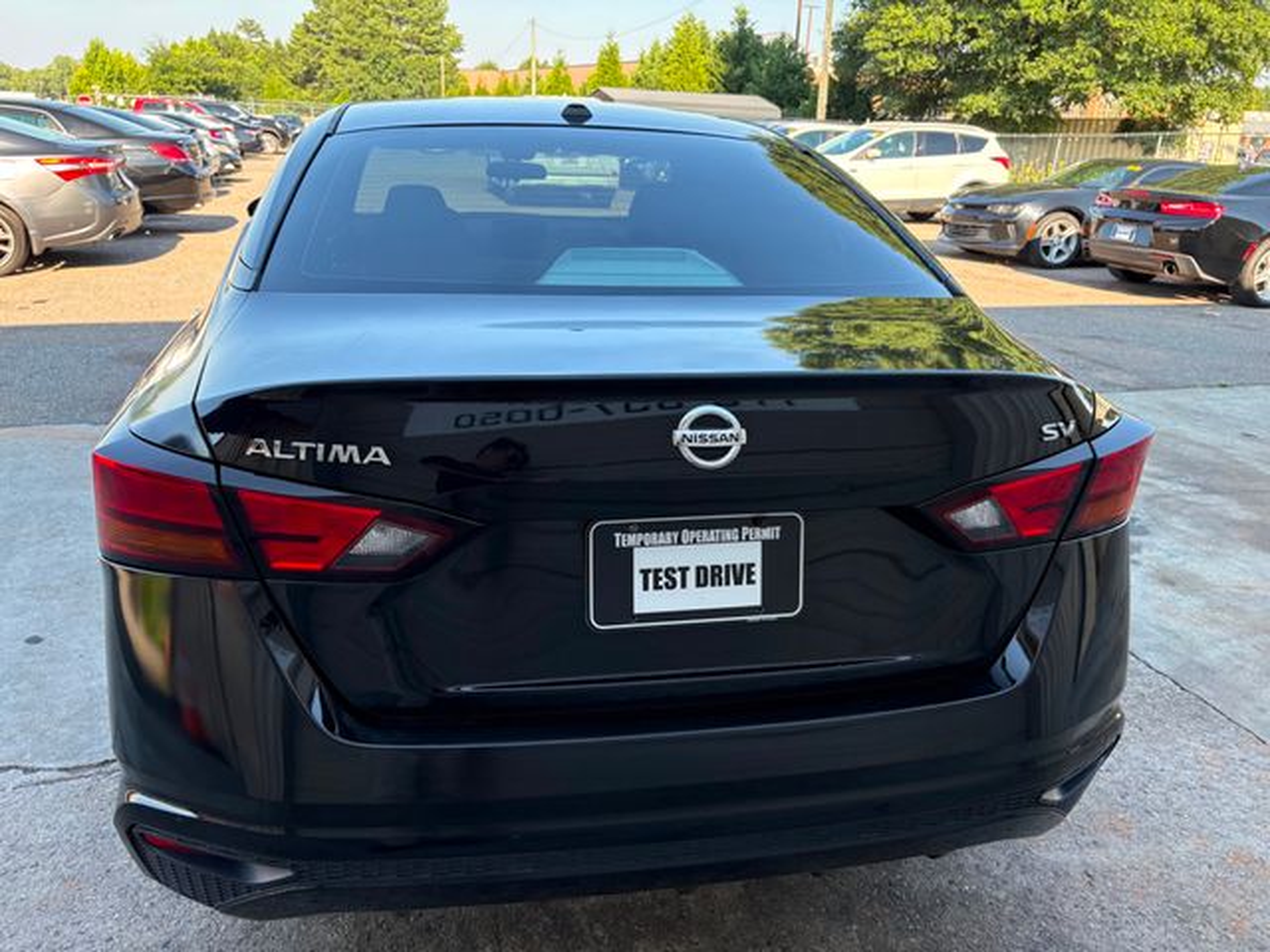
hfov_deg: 67.3
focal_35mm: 26
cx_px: 635
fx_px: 954
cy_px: 476
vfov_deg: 53.1
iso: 64
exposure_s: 1/441
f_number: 1.6
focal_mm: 5.96
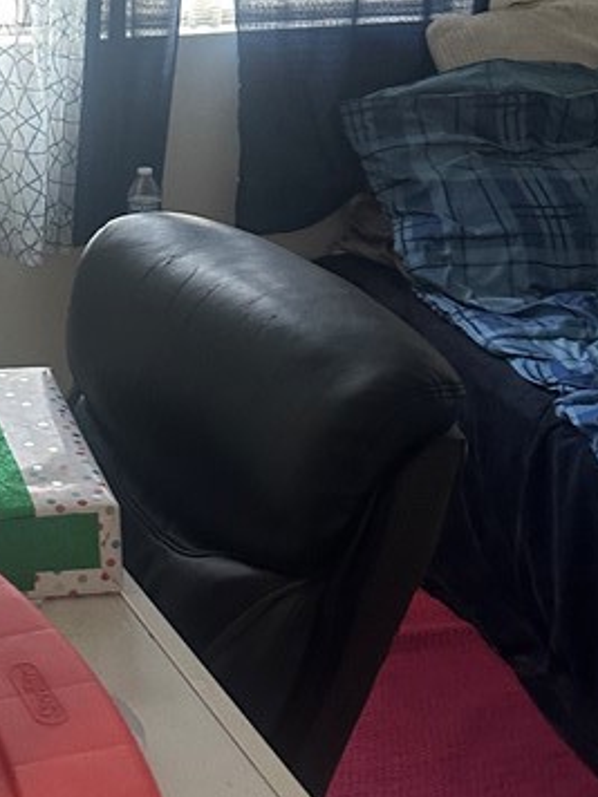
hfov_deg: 20.1
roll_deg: -0.4
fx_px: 1589
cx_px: -108
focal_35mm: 69
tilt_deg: -14.9
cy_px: 170
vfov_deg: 27.6
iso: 250
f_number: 1.78
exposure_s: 1/60
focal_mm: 6.86
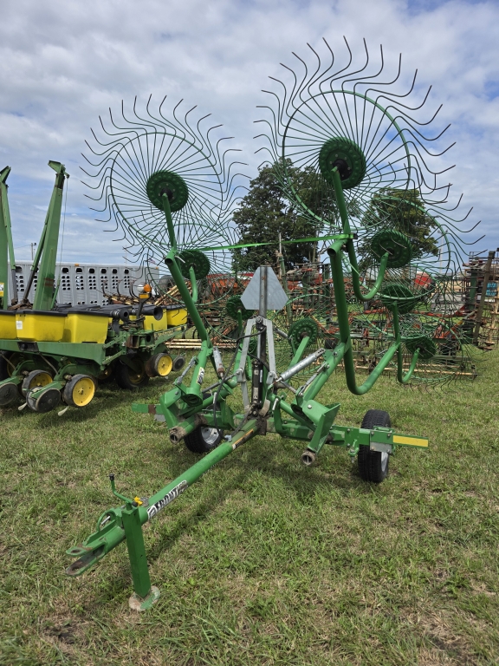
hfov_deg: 58.9
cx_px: 250
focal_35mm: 23
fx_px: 442
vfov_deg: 73.9
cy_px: 333
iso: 64
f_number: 1.7
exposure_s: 1/7944
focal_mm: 6.3
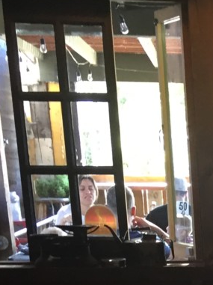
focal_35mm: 104
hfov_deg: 13.0
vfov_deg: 17.2
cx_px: 368
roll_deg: -1.0
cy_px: 418
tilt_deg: -16.8
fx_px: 855
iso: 100
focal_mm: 4.15
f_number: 2.2
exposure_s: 1/30
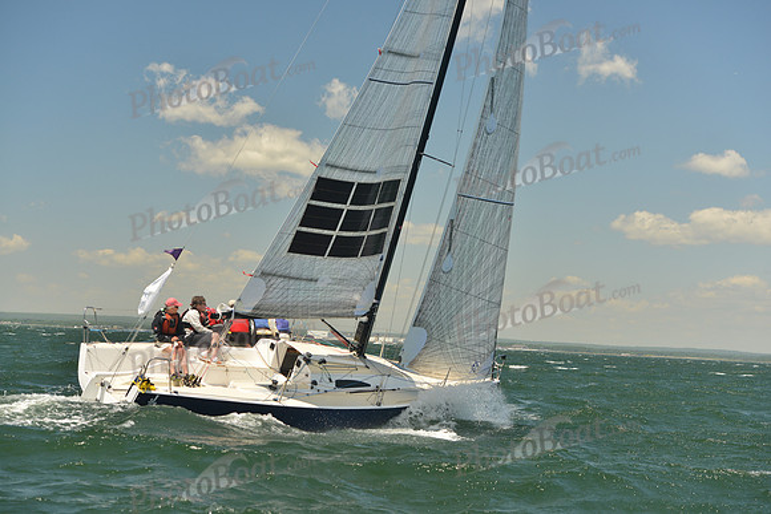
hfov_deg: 28.8
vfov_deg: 19.5
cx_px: 386
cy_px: 257
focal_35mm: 70
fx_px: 1499
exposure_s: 1/800
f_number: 5
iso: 400
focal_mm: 70
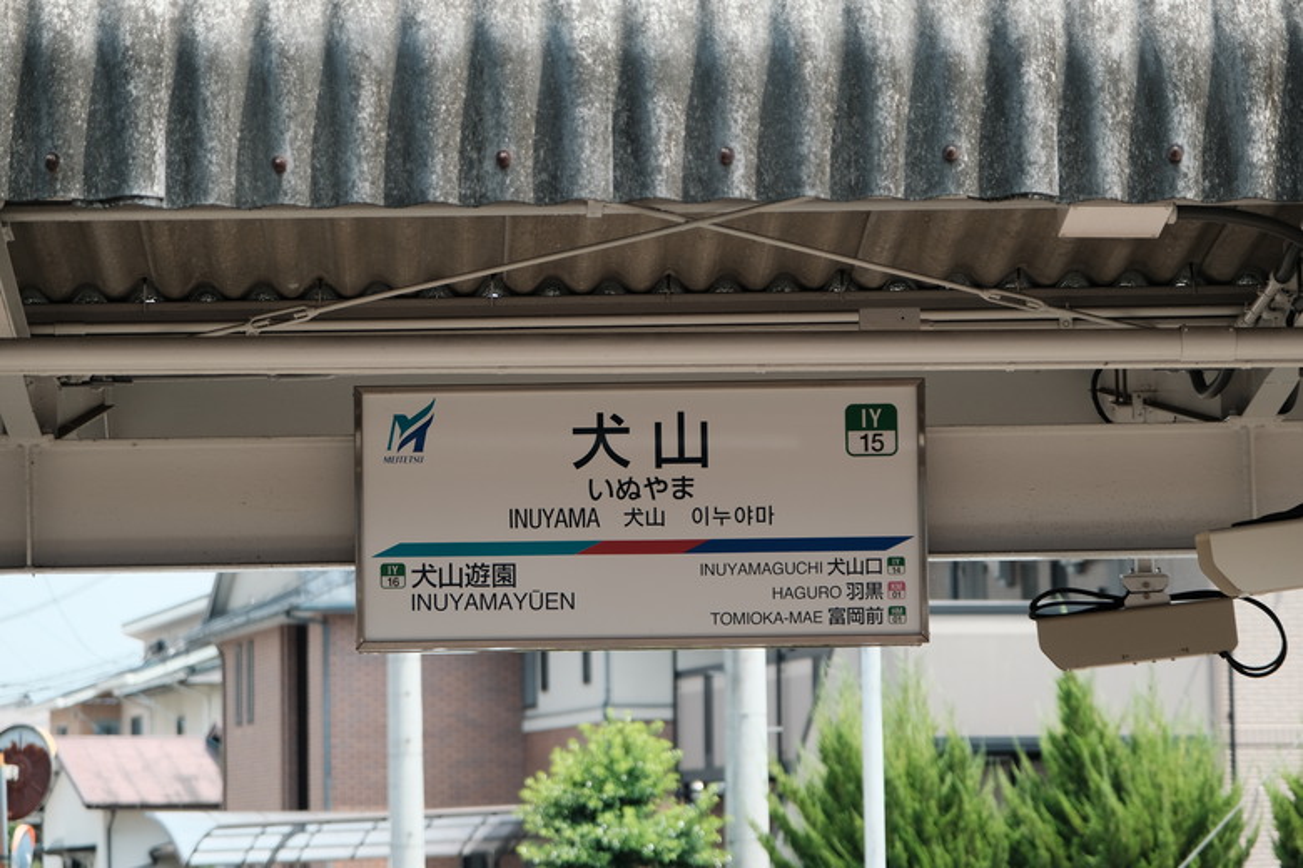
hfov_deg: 17.1
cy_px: 434
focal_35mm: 120
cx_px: 652
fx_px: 4343
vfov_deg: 11.4
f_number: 4
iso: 400
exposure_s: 1/850
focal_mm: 80
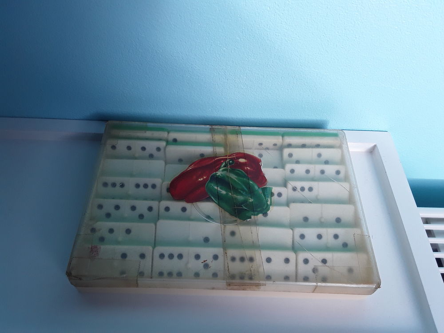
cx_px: 222
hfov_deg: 65.3
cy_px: 166
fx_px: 346
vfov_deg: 51.4
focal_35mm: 27
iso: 40
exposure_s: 1/178
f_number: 1.9
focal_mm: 2.91
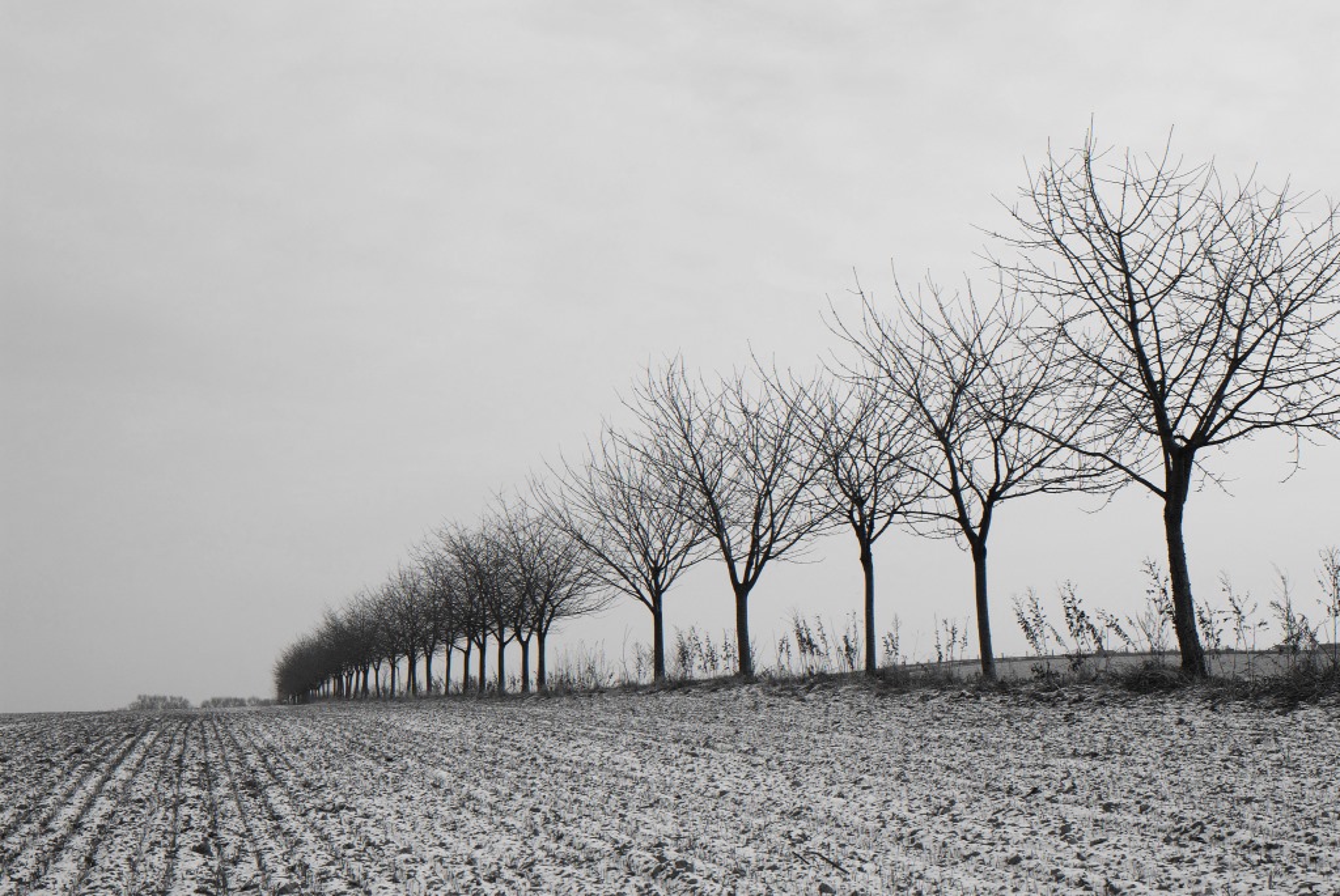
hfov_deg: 43.6
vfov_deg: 29.9
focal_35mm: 45
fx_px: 1677
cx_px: 670
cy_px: 448
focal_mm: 30
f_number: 10
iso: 400
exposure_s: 1/350
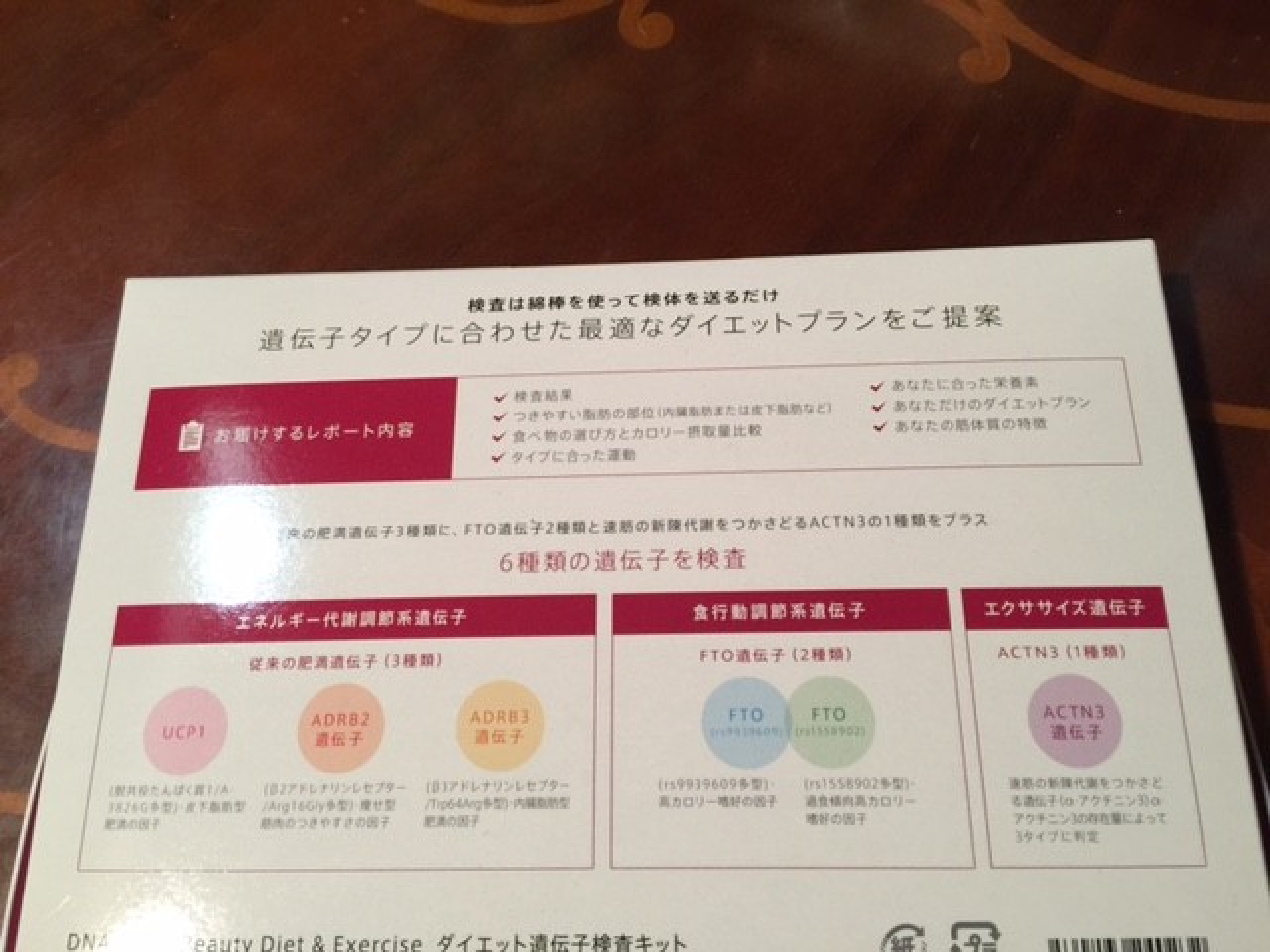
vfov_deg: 48.2
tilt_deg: -70.4
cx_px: 635
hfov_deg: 61.7
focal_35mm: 29
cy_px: 476
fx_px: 1064
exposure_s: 1/15
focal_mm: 4.15
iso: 80
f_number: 2.2
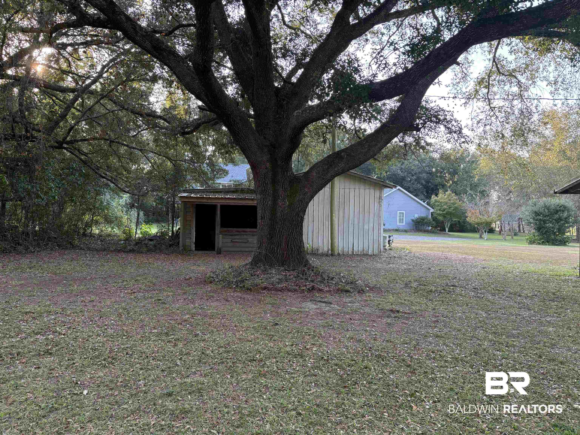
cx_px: 290
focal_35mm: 26
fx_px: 436
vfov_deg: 53.1
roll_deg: -0.6
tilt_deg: -0.4
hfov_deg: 67.3
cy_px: 218
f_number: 1.6
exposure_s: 1/135
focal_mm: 5.96
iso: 64
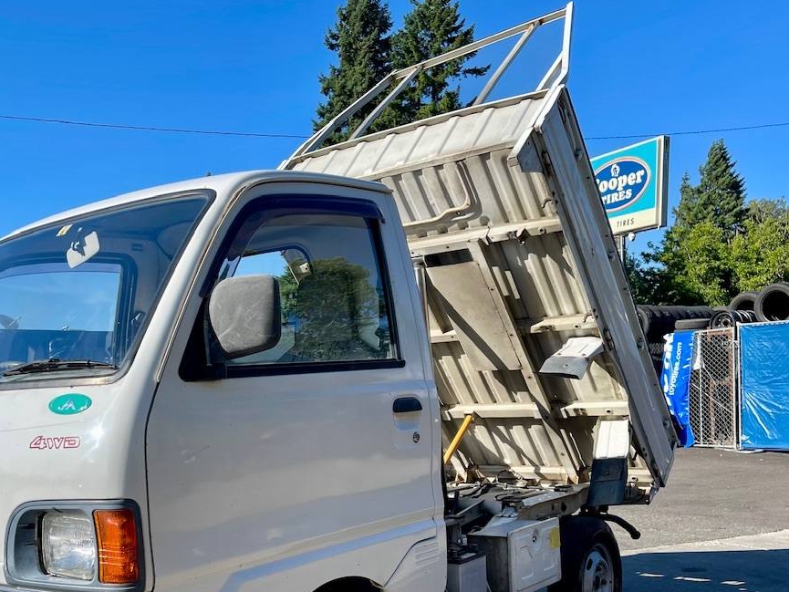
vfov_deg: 38.0
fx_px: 843
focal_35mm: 37
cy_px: 415
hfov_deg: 49.2
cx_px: 259
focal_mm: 5.1
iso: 32
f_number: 1.6
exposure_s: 1/2488
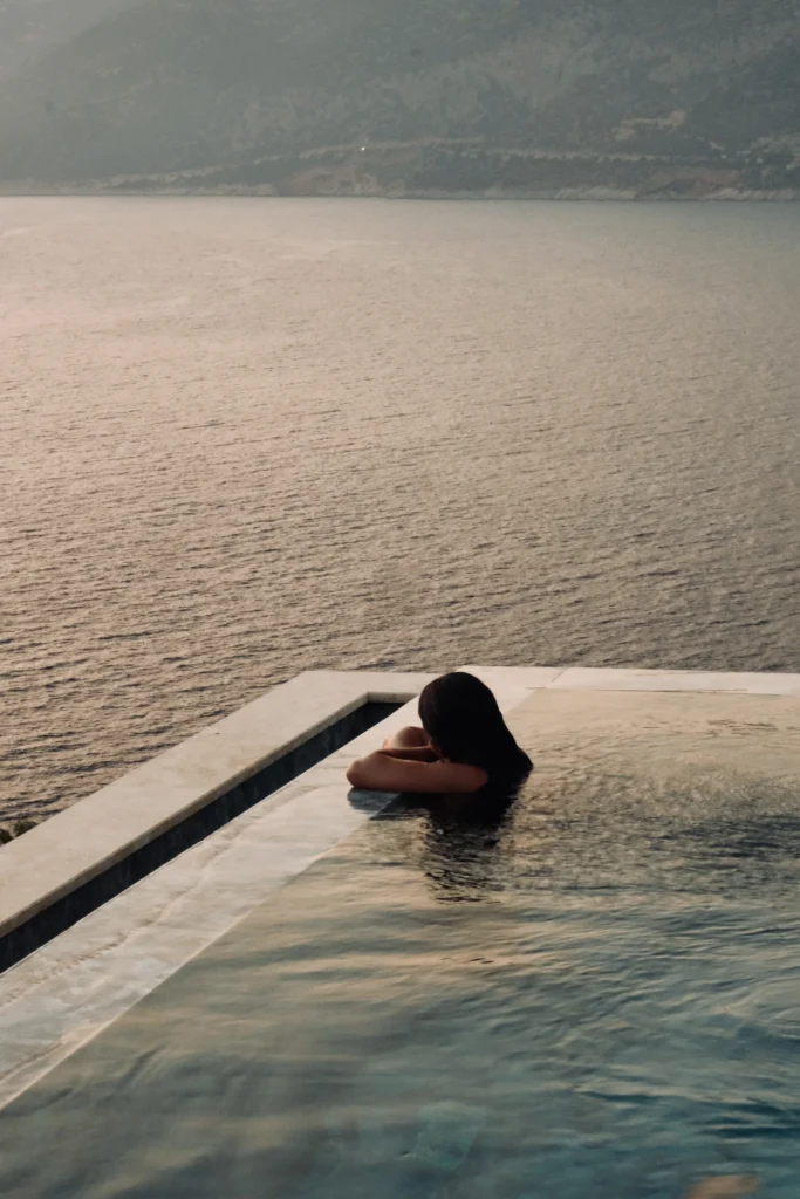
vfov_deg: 24.5
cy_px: 600
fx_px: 2766
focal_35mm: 83
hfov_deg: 16.5
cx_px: 400
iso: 3200
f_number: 20
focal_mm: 55
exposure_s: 1/26
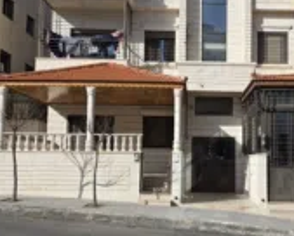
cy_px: 118
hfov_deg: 34.6
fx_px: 462
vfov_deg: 28.7
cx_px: 217
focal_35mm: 53
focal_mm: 6.3
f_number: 1.7
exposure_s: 1/7944
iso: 80
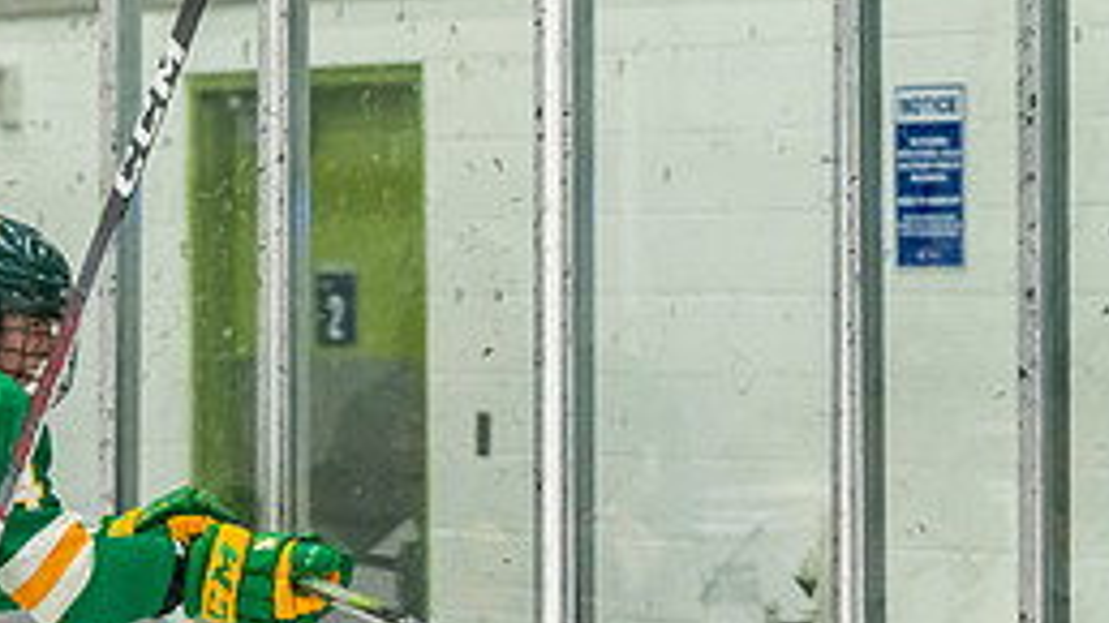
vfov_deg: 4.6
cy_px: 747
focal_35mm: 265
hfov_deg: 8.1
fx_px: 7791
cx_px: 43
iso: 3200
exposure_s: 1/800
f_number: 2.8
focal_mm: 90
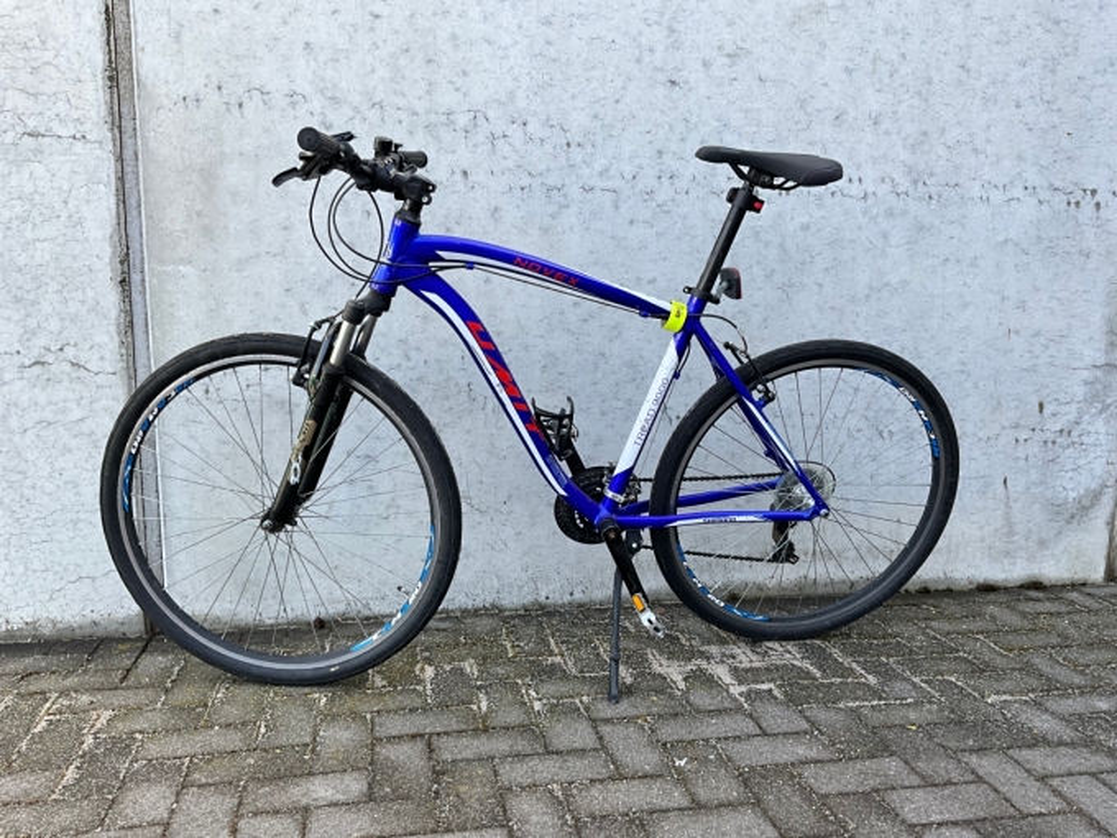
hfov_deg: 61.7
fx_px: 936
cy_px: 419
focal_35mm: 29
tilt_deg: -9.5
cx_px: 558
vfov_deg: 48.2
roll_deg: -0.4
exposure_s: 1/139
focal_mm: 3
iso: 16
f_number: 1.8
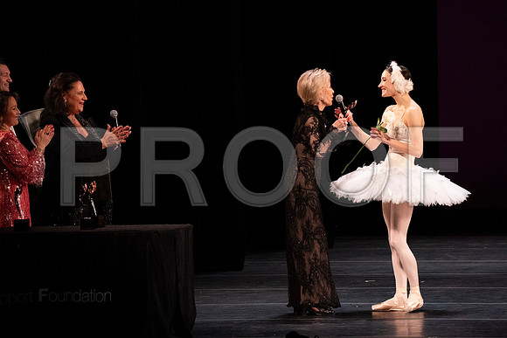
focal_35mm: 394
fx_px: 5550
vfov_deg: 3.5
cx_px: 254
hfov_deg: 5.2
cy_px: 169
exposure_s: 1/320
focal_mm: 394
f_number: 10
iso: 12800
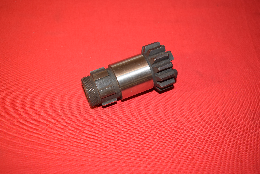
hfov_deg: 44.9
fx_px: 314
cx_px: 130
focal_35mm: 44
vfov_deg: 30.9
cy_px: 87
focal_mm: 29
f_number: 5.6
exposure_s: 1/30
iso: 400
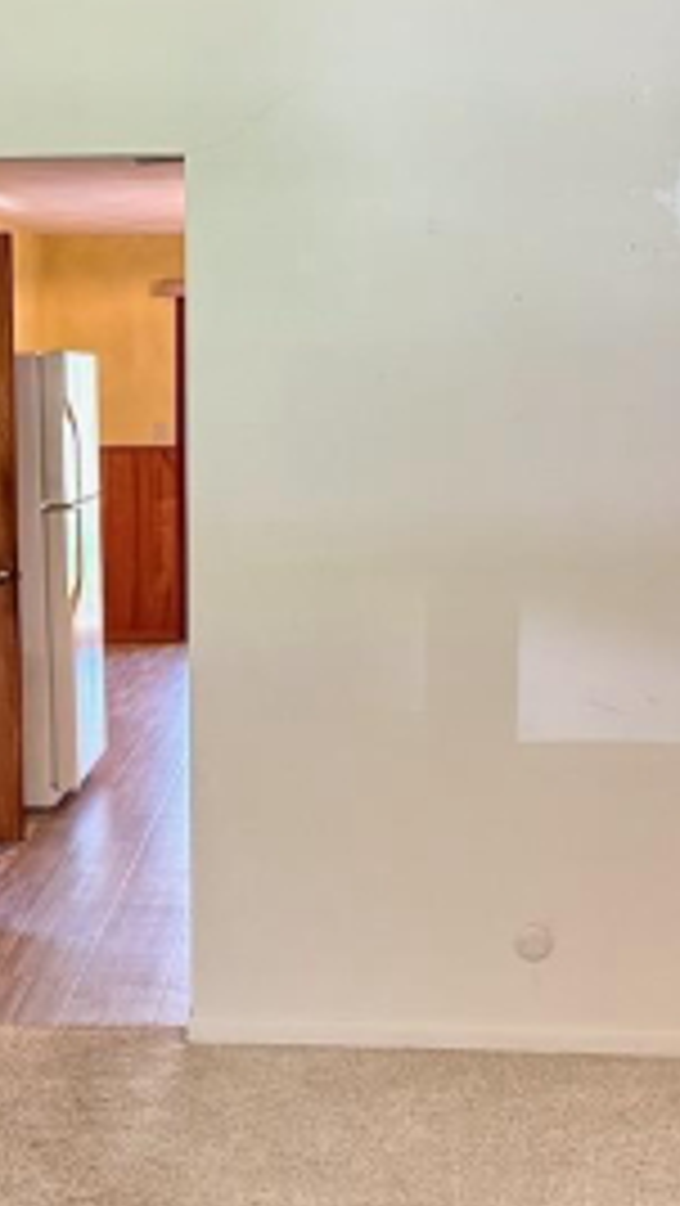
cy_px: 648
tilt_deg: -7.1
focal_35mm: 65
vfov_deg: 32.3
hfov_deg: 18.4
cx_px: 128
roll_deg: +0.4
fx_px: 2081
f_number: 1.78
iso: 320
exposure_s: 1/60
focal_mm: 6.76
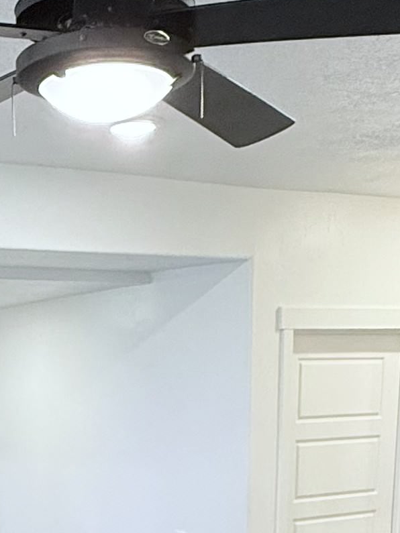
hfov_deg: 20.4
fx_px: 1094
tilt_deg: -17.1
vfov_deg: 23.5
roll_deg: +1.2
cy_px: 731
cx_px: 54
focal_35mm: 71
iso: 250
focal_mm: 2.22
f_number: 2.2
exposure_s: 1/120
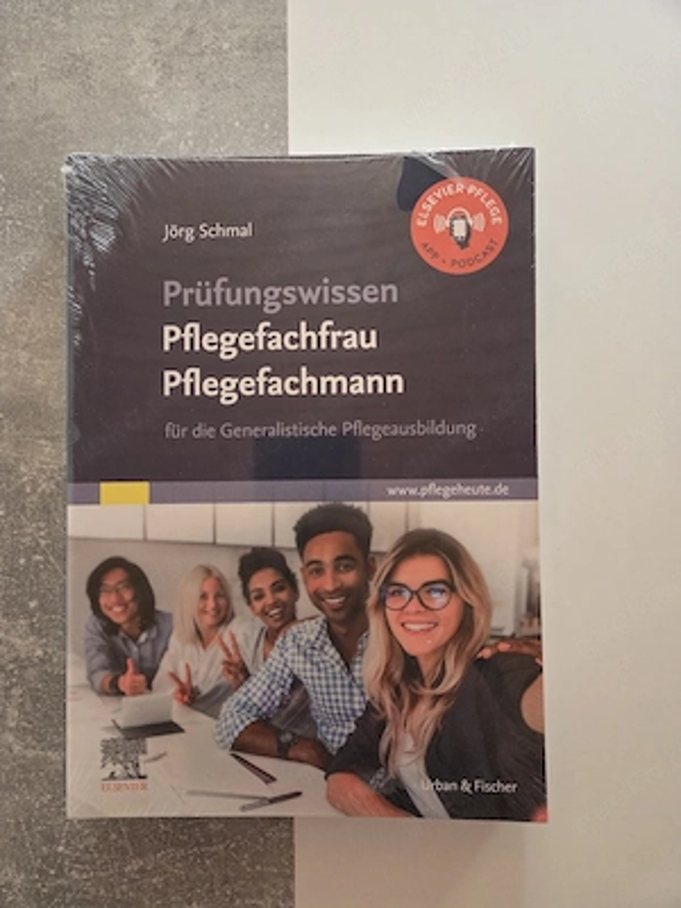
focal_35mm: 23
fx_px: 603
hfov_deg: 58.9
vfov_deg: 73.9
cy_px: 454
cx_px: 340
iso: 2000
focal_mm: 5.4
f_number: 1.8
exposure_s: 1/101
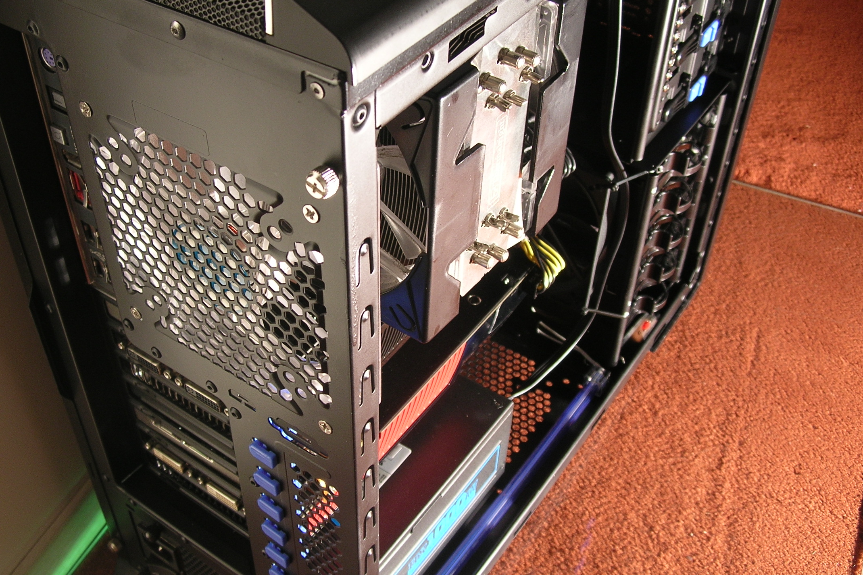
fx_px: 959
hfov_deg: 48.4
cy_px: 294
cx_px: 413
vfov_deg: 33.4
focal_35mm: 40
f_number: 2.7
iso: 50
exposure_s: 1/14
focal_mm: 6
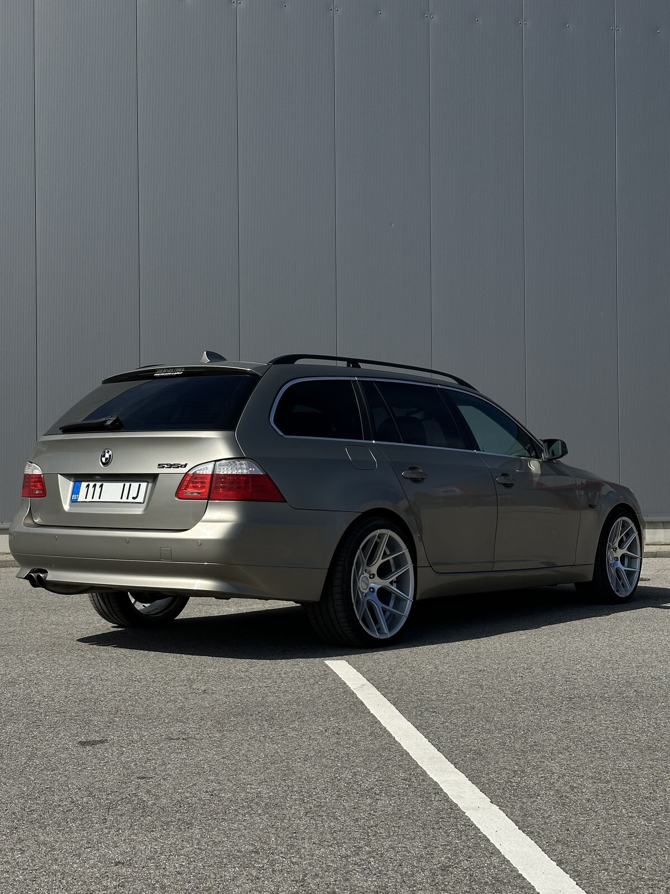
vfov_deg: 39.7
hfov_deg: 30.3
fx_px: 1239
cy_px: 447
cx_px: 335
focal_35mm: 48
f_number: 1.78
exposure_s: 1/8197
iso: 64
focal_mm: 6.86
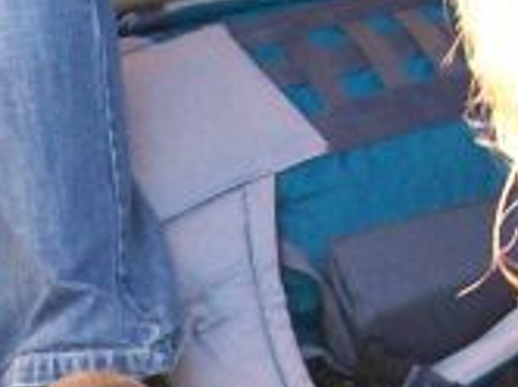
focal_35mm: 173
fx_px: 2585
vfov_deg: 8.3
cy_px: 618
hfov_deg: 10.9
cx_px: -340
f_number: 2.7
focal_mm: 6
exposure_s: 1/71.2
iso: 140
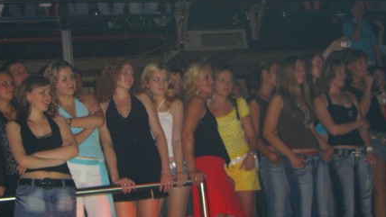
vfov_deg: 20.6
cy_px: 68
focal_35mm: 58
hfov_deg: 35.7
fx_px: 594
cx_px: 135
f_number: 2.8
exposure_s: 1/60
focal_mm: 7.9
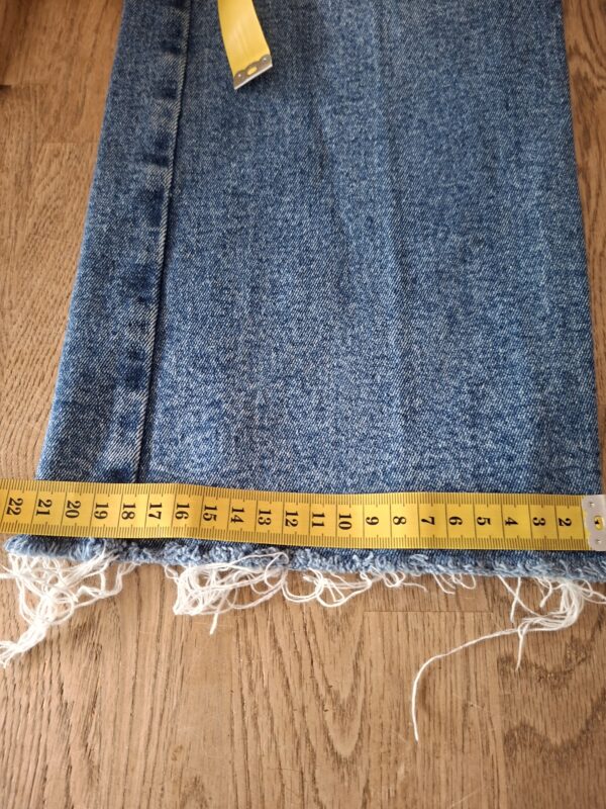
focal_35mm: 23
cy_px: 404
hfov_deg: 58.9
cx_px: 303
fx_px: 537
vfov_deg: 73.9
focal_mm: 5.54
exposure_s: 1/50
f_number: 1.8
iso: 320
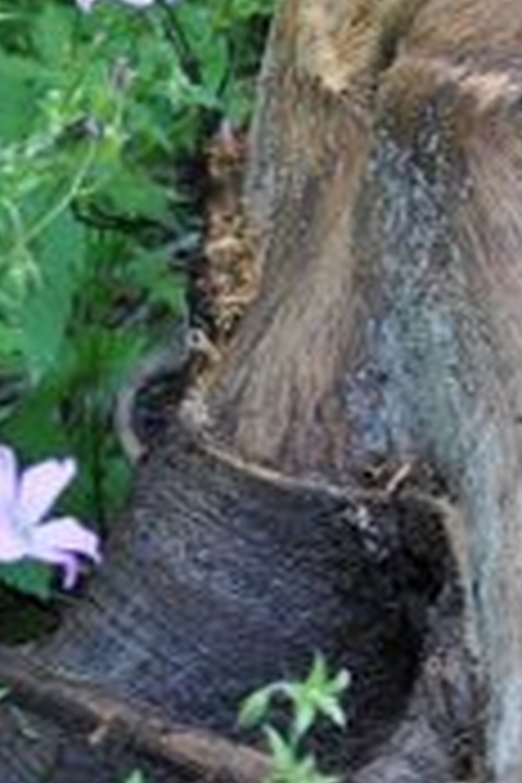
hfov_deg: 8.7
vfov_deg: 12.9
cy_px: 32
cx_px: 596
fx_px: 3414
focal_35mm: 157
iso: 400
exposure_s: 1/60
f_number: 4.5
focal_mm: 38
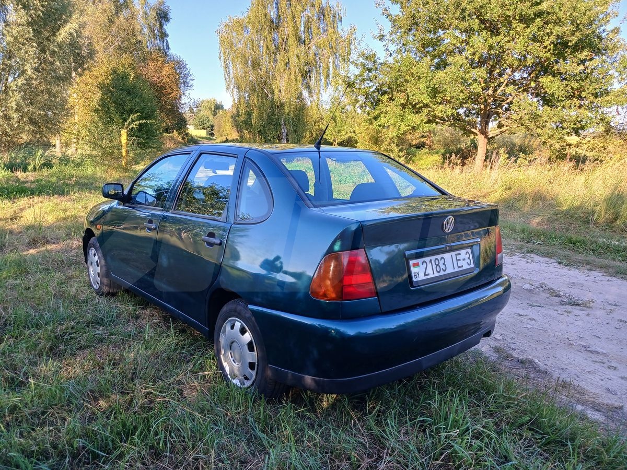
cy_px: 235
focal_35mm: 27
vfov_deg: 51.4
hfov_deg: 65.3
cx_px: 314
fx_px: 489
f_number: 1.8
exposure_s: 1/100
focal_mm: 4
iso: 25
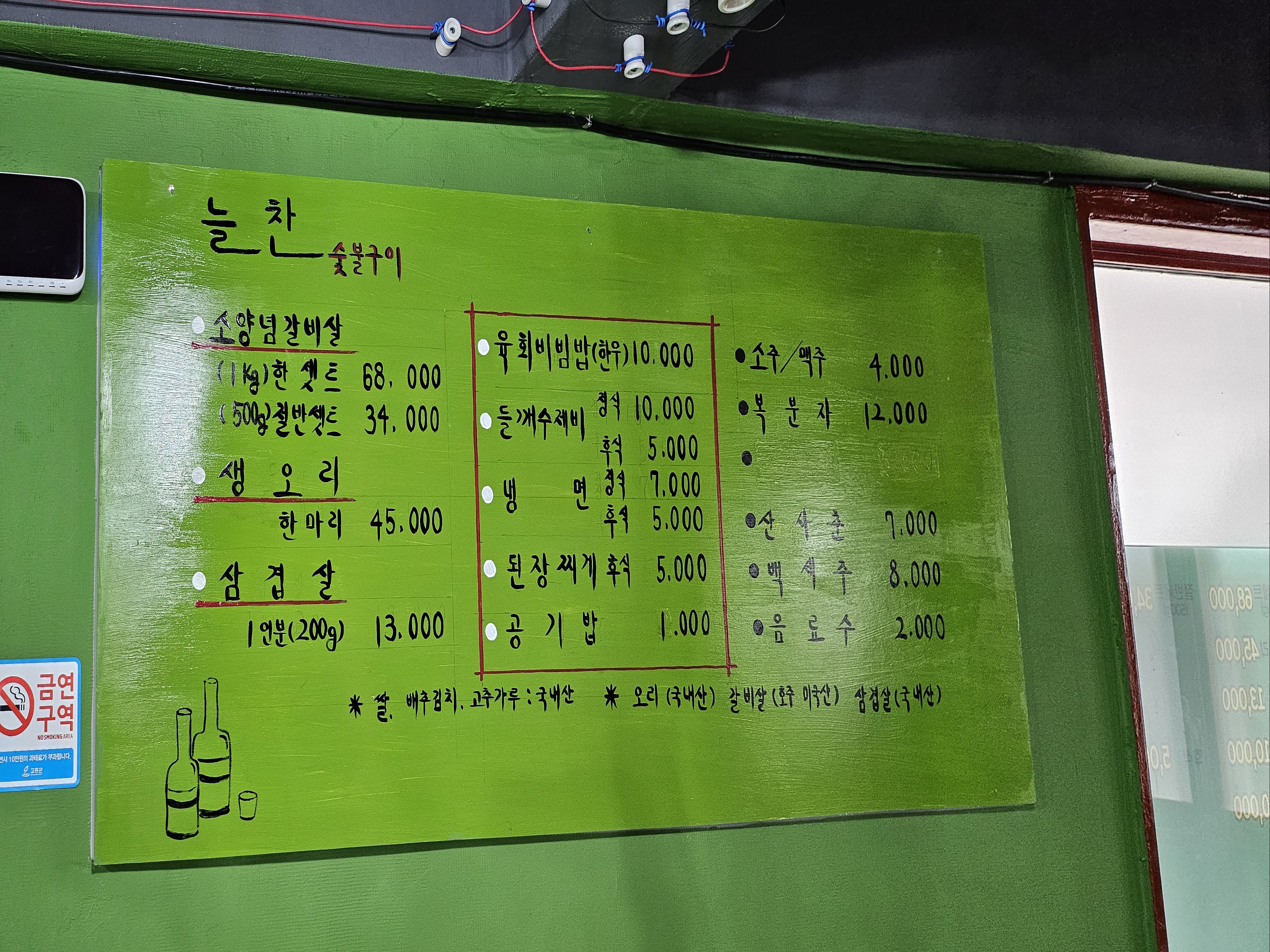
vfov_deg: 56.8
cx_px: 635
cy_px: 476
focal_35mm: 24
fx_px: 881
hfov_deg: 71.6
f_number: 1.8
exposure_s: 1/120
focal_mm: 5
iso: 400
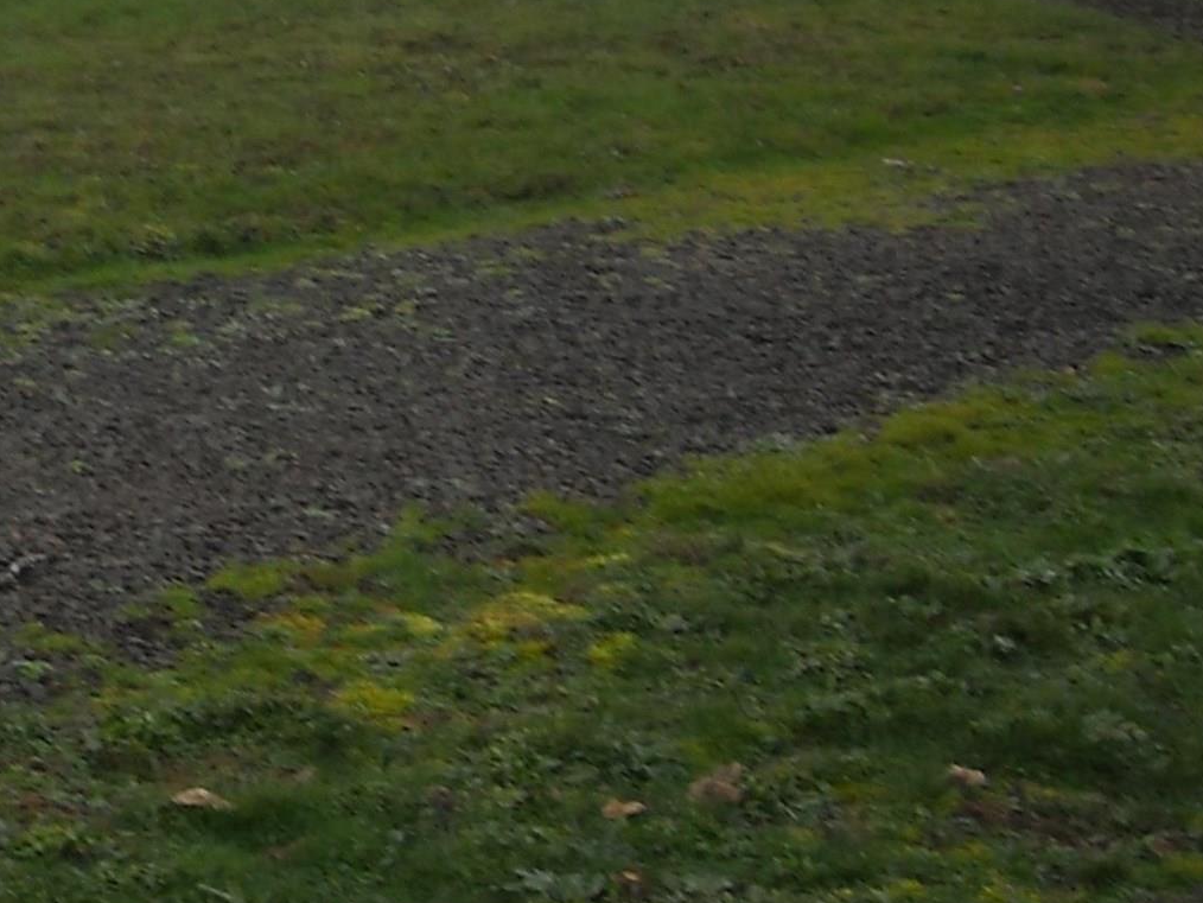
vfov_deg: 13.6
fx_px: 3685
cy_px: -185
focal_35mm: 106
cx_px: 53
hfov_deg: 18.2
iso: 64
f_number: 5.6
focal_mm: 5.7
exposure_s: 1/129
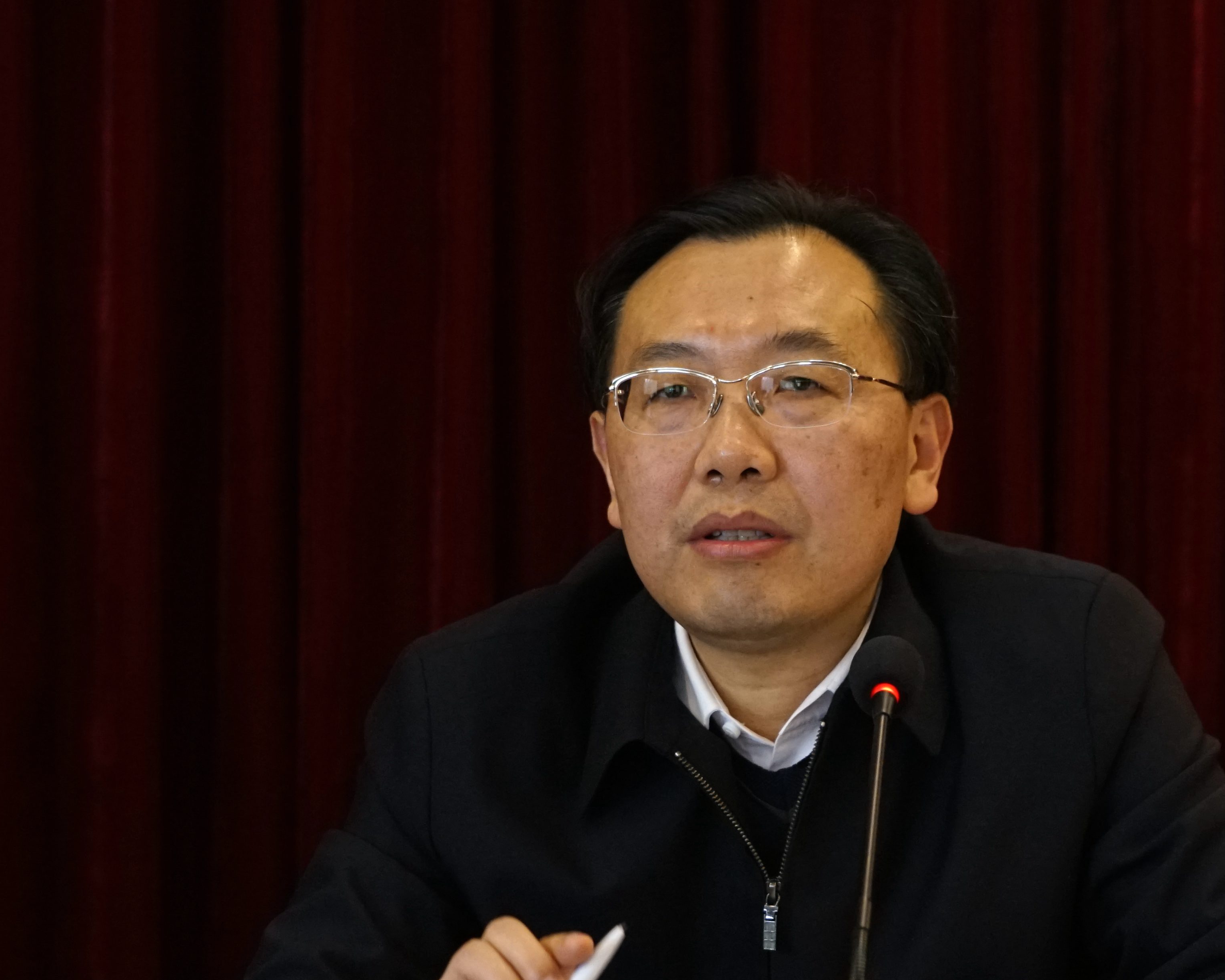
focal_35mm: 113
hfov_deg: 16.9
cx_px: 863
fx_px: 4097
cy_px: 667
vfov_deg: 13.6
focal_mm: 65
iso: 2500
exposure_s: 1/80
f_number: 5
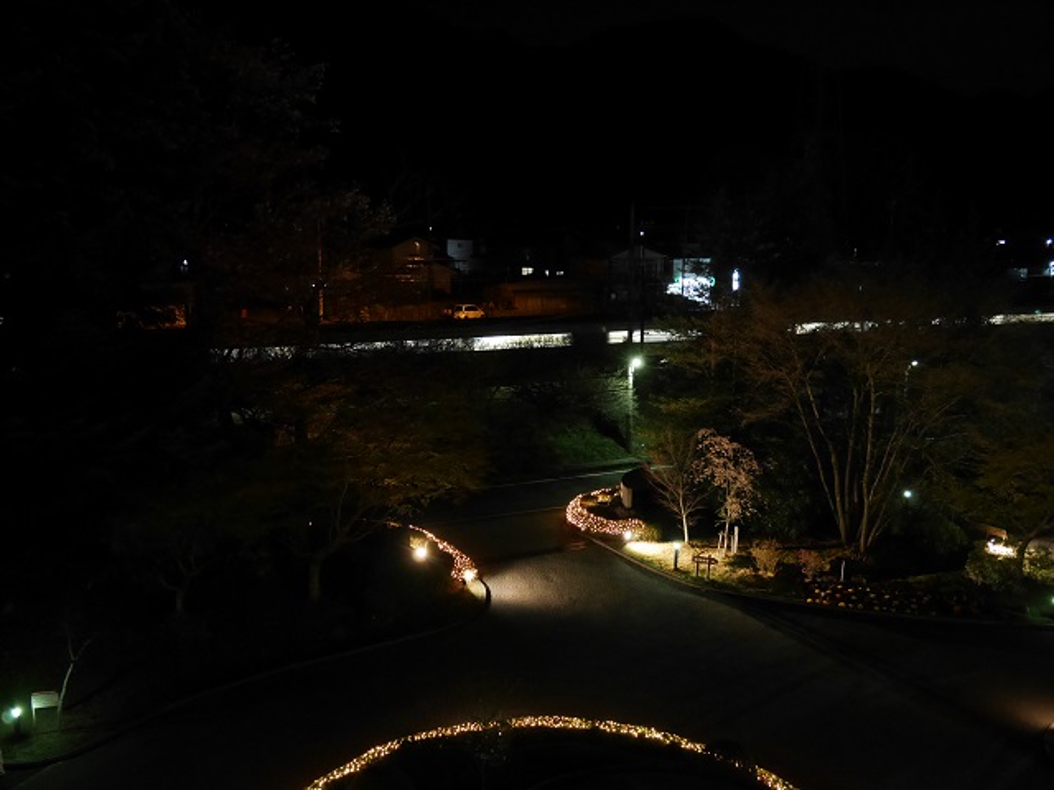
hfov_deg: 54.0
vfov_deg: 41.8
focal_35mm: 34
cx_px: 527
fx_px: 1035
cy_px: 395
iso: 3200
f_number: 4
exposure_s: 1/6
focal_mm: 17
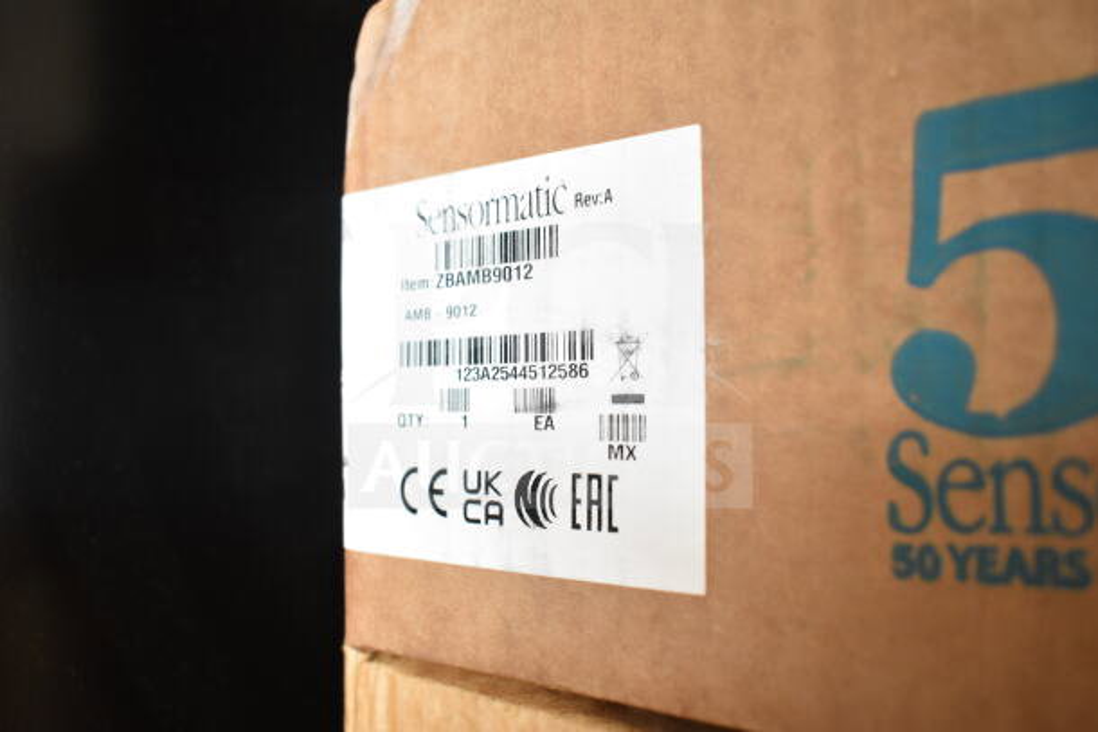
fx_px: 1007
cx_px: 549
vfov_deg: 40.0
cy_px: 366
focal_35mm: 33
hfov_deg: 57.2
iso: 1600
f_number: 3.8
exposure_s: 1/60
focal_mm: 22
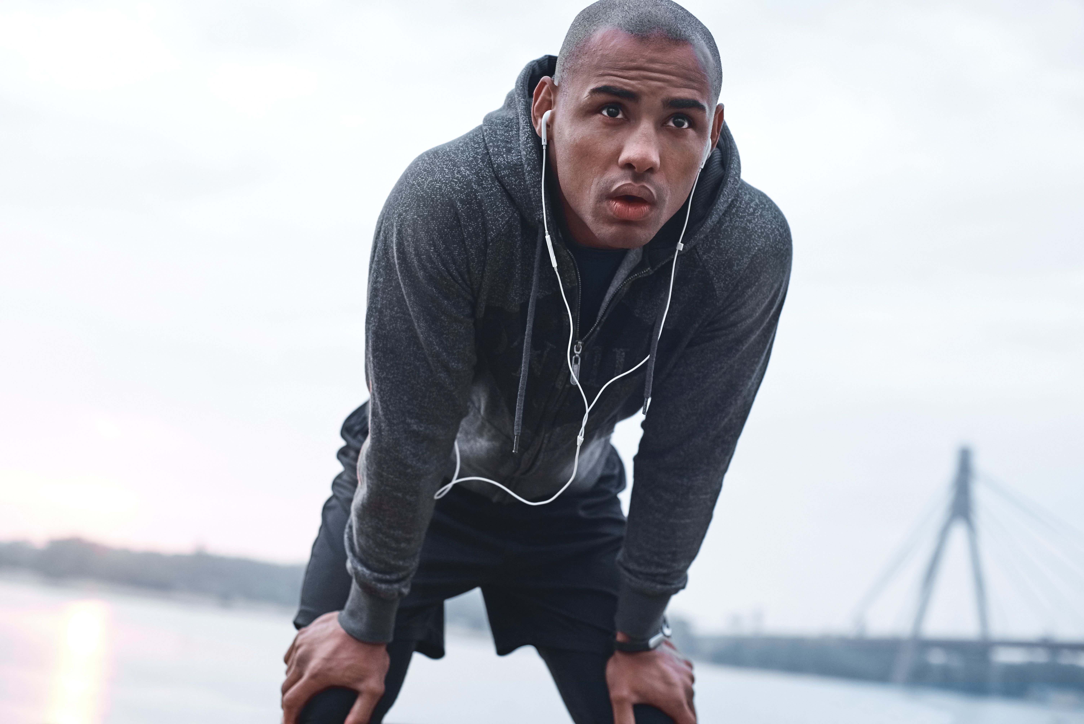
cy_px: 362
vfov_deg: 27.0
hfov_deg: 39.6
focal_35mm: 50
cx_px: 542
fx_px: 1506
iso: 640
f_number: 3.5
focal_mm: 50
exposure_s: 1/320
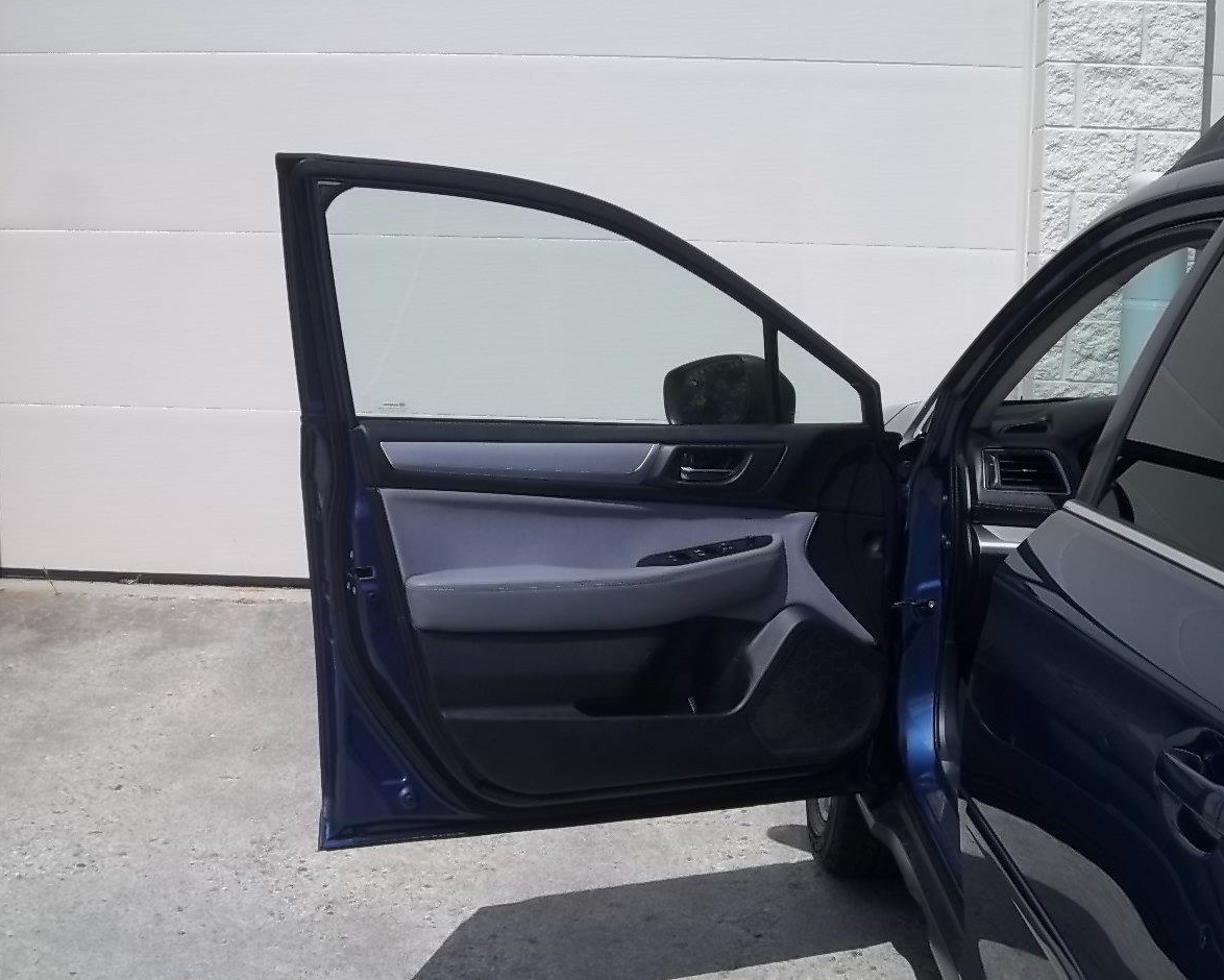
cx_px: 571
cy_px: 481
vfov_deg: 30.3
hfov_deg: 37.3
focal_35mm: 50
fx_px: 1812
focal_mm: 8.3
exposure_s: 1/200
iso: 64
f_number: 10.28
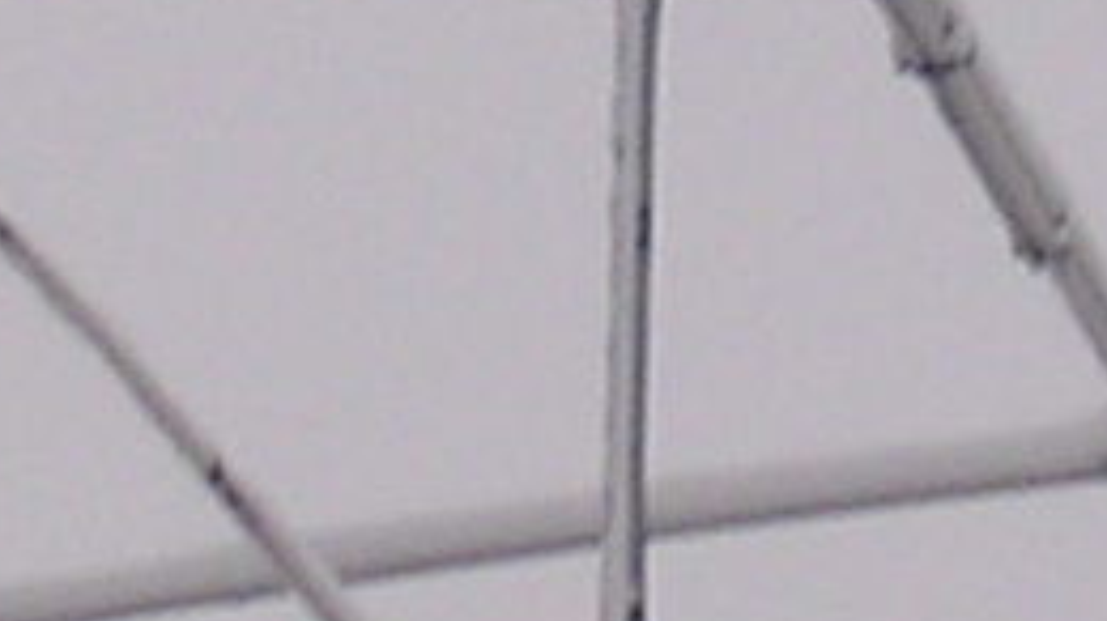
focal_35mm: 815
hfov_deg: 2.7
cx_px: 817
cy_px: -472
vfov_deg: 1.5
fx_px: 23913
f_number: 4.4
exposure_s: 1/93.5
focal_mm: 14.5
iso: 100
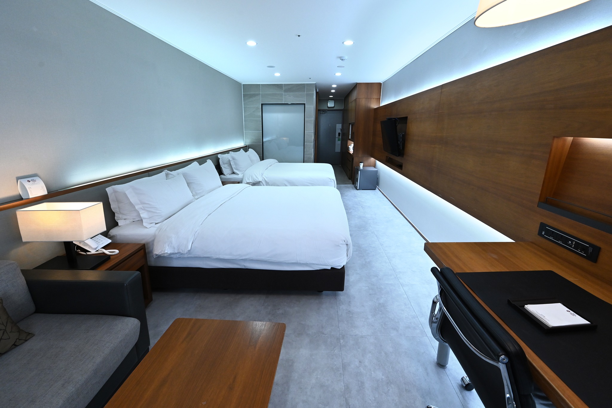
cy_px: 204
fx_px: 238
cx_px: 306
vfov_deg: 81.2
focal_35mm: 14
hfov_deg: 104.3
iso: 1600
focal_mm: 14
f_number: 8
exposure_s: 1/100
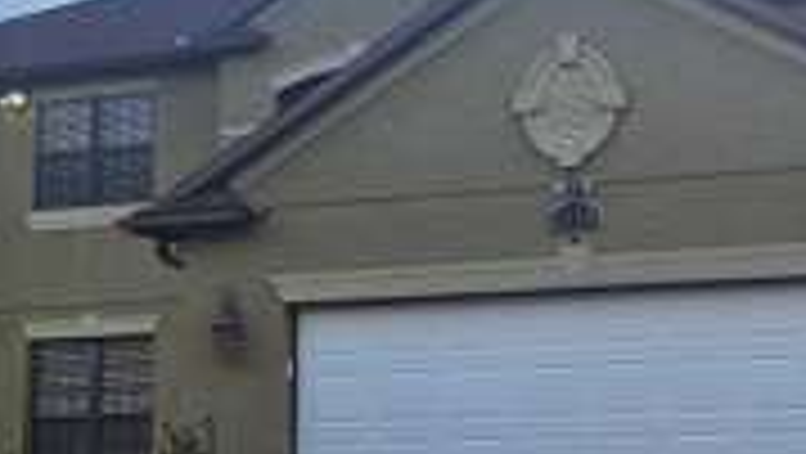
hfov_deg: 29.9
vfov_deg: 17.3
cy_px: 189
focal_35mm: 70
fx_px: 1497
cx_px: 536
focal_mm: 5
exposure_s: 1/315
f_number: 1.8
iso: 50
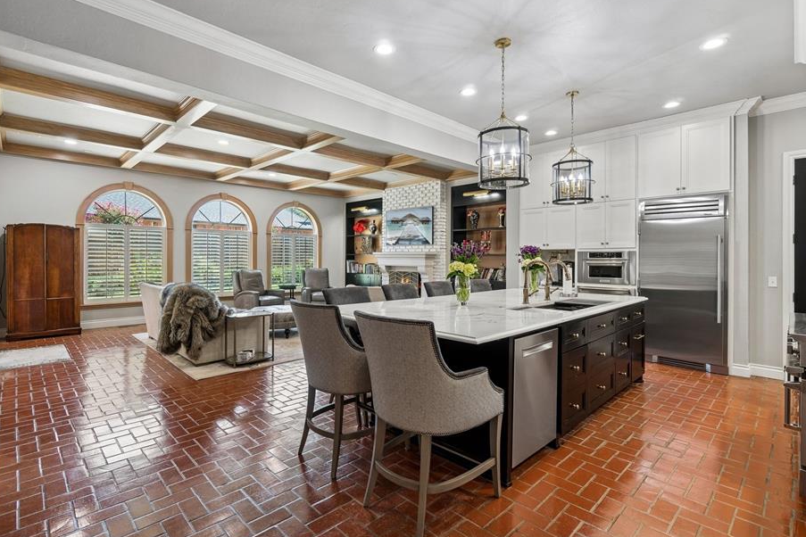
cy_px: 263
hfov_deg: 93.3
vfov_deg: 70.4
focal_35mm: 17
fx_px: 381
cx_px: 391
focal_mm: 10
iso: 200
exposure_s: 1/20
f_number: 6.3
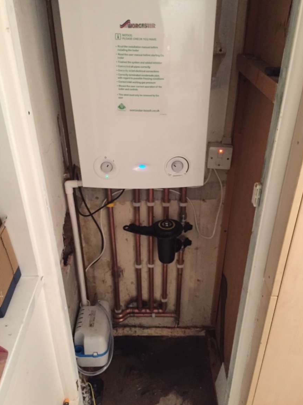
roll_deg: +1.5
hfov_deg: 46.8
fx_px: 350
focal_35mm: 30
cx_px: 155
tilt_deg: -30.6
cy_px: 202
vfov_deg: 60.0
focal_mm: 4.15
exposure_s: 1/17
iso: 500
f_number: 2.2
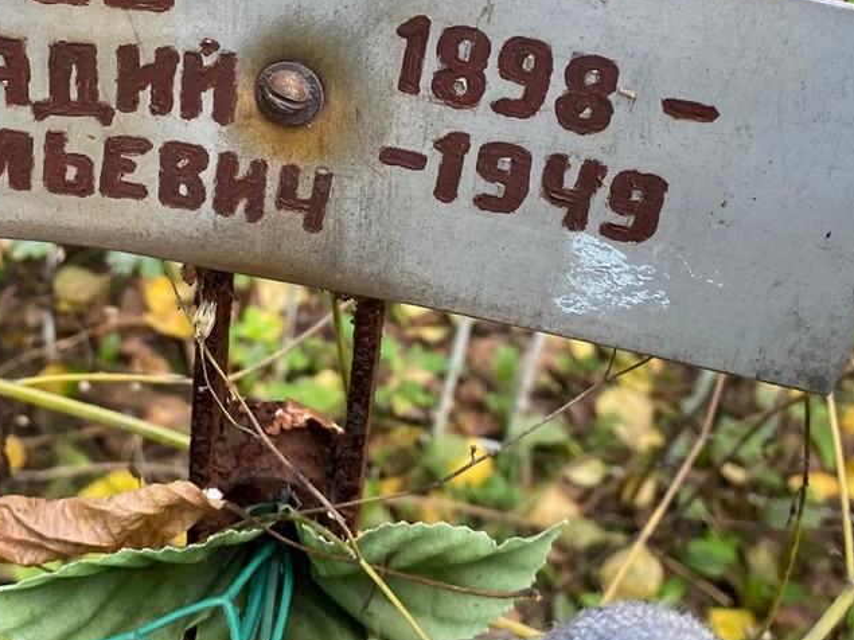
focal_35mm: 59
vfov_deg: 23.9
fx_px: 1455
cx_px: 368
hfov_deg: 32.7
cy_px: 20
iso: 80
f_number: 1.8
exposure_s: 1/122
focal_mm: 4.25
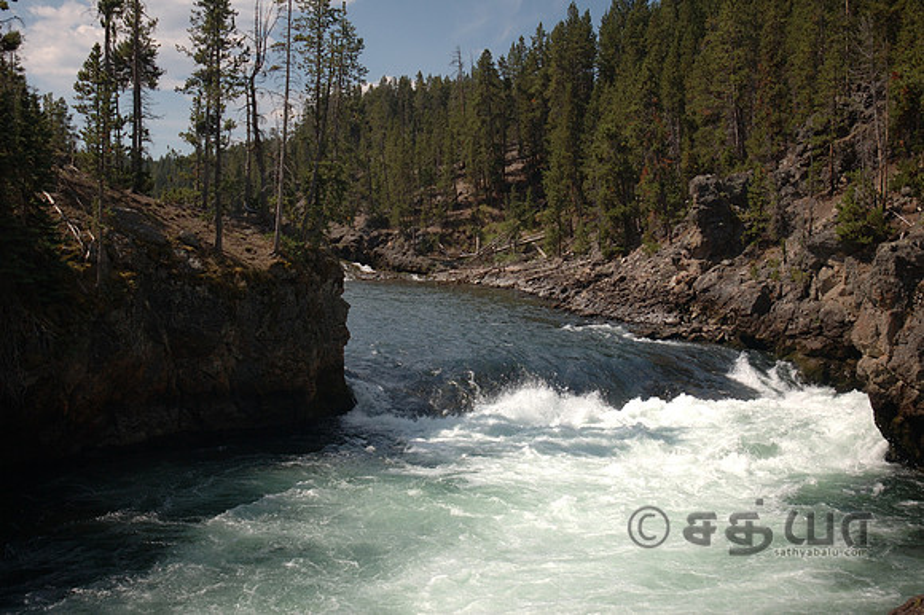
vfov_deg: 30.8
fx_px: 1116
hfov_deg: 45.0
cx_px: 462
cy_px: 308
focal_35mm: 44
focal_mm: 29
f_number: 4
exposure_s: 1/160
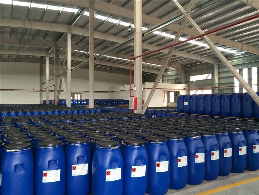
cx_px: 130
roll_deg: -0.4
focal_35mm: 29
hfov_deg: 61.7
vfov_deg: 48.2
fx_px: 217
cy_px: 98
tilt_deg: +0.3
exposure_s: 1/100
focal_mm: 4.15
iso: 64
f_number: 2.2
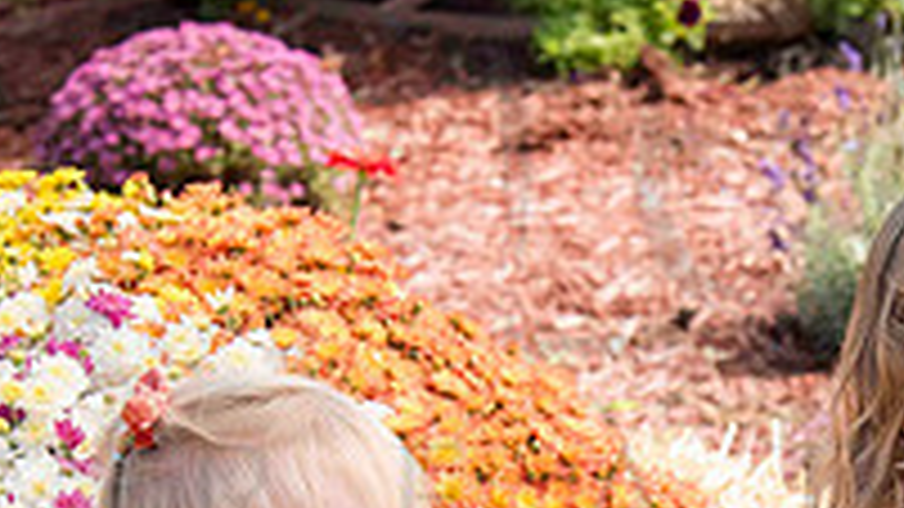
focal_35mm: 145
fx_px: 3475
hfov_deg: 14.7
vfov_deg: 8.2
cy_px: 717
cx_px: 801
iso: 400
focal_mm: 48
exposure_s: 1/500
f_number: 6.3
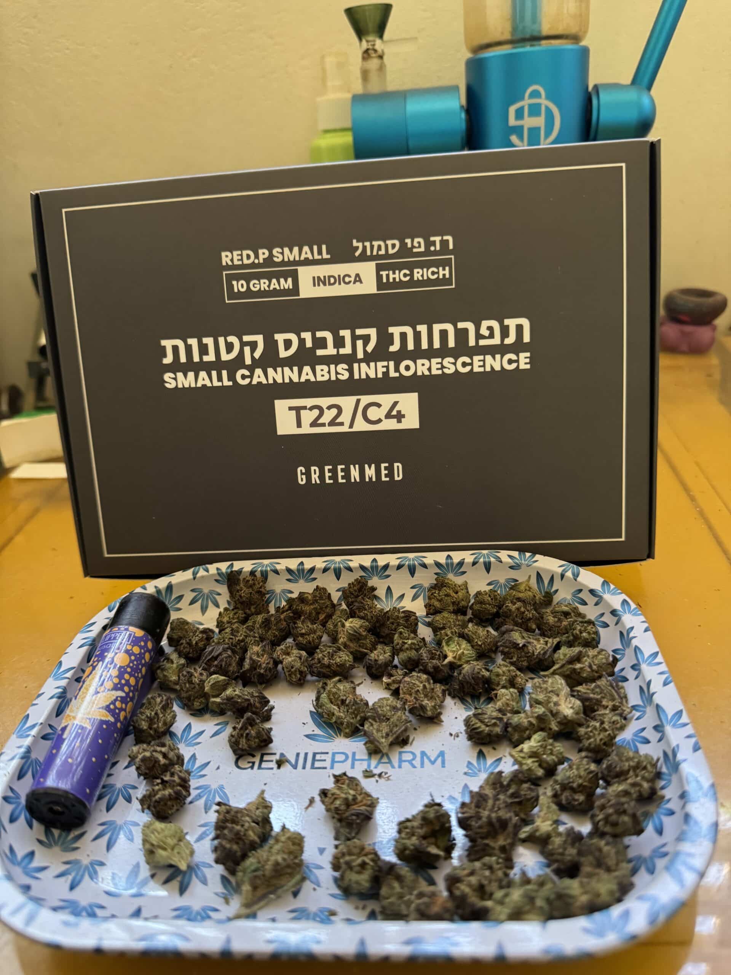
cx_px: 366
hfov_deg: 56.8
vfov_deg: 71.6
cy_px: 488
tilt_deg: -28.6
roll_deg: +4.7
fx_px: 676
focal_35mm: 24
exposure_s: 1/60
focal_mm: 6.76
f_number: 1.78
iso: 640
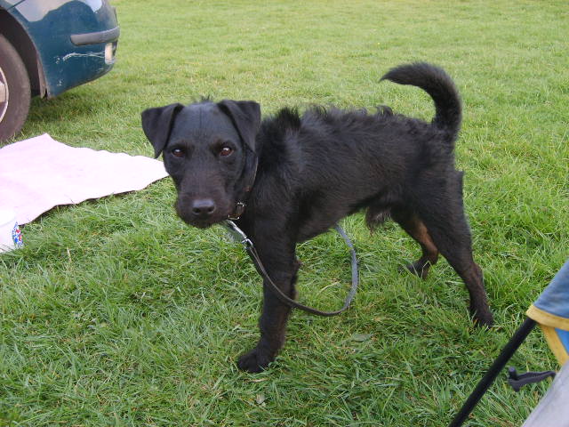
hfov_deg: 52.6
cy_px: 214
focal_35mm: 35
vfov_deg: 40.7
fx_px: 575
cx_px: 284
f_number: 2.8
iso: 50
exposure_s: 1/30
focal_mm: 5.8
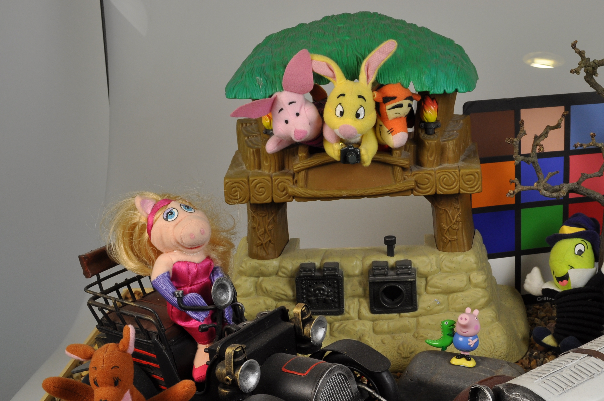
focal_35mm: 53
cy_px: 283
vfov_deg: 25.2
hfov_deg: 36.7
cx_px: 454
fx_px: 888
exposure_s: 1/15
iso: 250
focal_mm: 22
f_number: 11
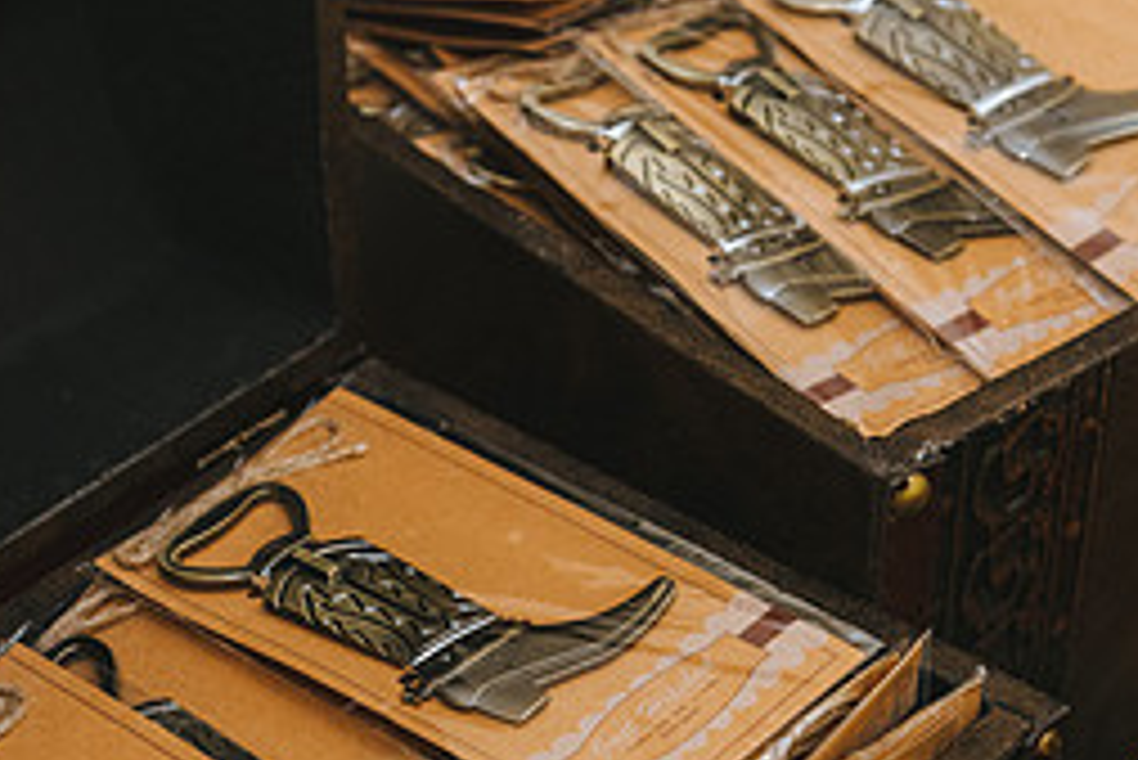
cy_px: 672
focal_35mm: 101
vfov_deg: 13.5
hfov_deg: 20.2
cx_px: 445
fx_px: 3194
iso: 1600
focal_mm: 44
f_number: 4
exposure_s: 1/160
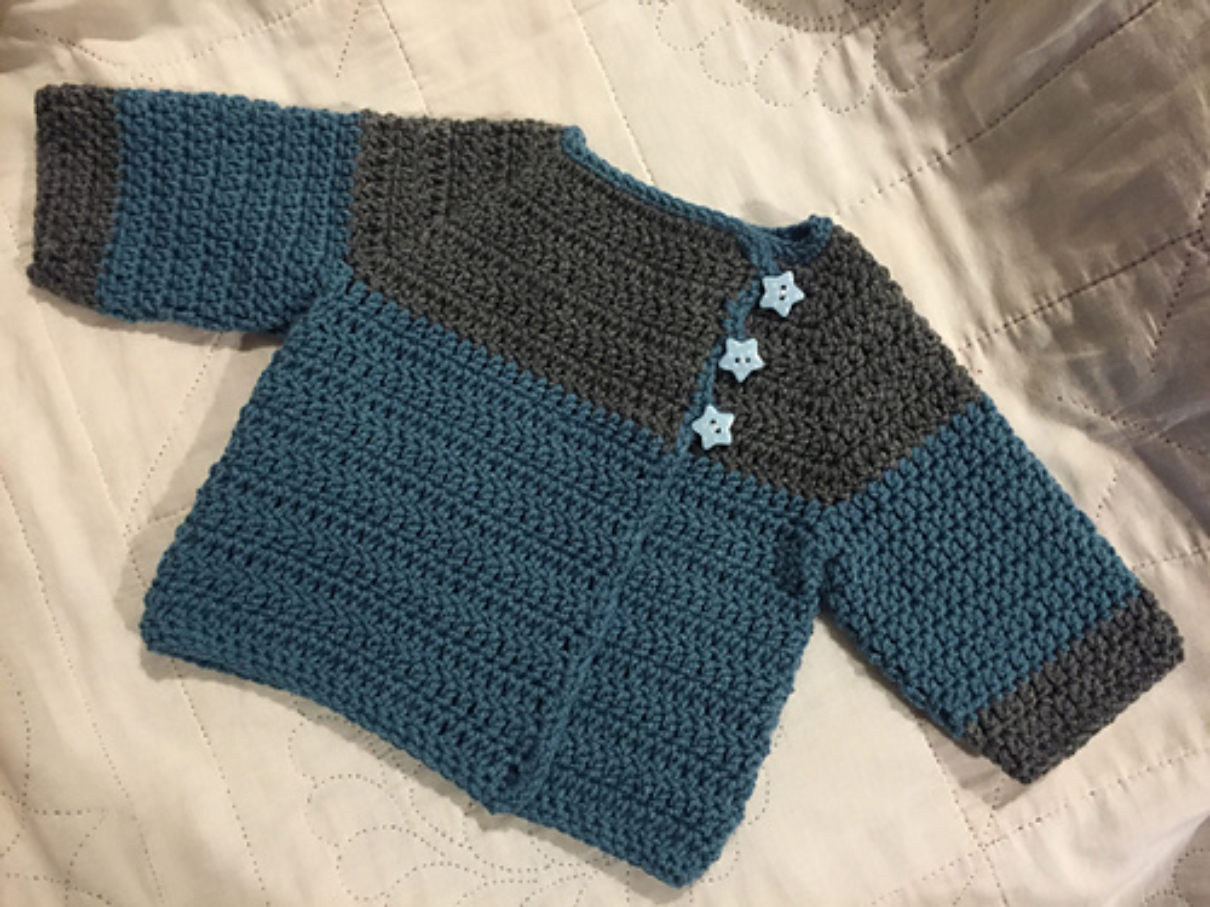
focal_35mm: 29
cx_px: 605
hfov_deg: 61.7
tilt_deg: -86.6
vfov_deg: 48.2
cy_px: 454
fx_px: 1014
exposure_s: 1/17
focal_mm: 4.15
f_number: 2.2
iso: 320
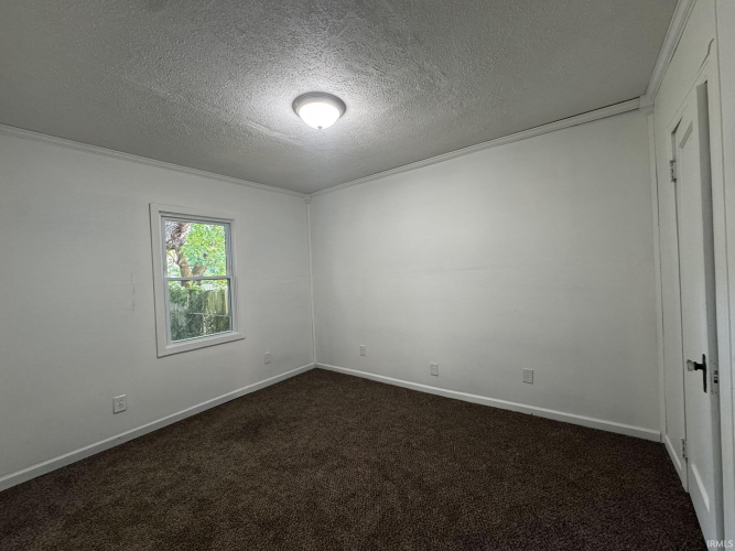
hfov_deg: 102.1
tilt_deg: -0.8
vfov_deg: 85.7
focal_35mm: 14
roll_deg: +2.5
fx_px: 297
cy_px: 276
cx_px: 368
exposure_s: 1/60
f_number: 2.2
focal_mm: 2.22
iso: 250
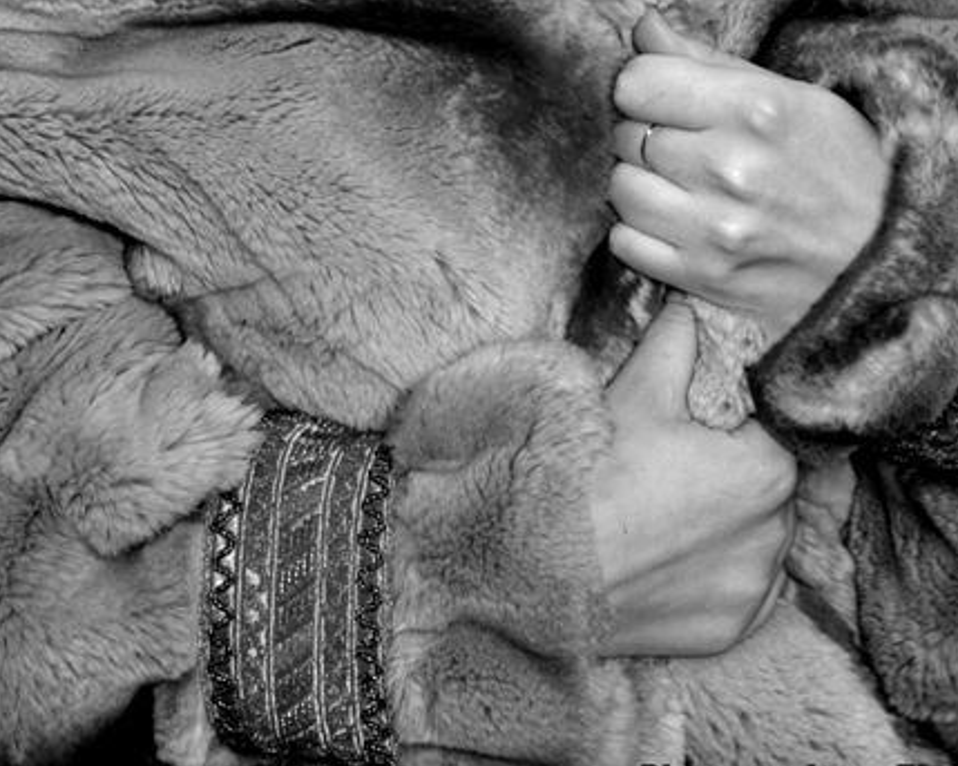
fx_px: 4762
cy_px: -324
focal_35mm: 168
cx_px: 536
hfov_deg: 11.5
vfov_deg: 9.0
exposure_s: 1/200
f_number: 3.2
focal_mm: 50
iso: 200
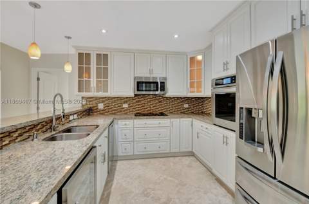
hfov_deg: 100.6
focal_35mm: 15
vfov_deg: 77.0
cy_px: 102
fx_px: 128
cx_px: 154
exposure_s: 1/25
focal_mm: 10
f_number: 8
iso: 1250
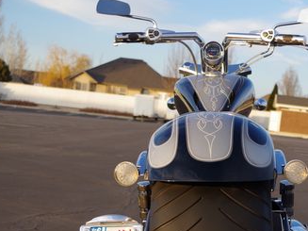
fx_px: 703
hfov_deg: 24.6
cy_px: 197
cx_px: 213
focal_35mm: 79
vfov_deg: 18.4
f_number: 4
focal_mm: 28.13
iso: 100
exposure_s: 1/160
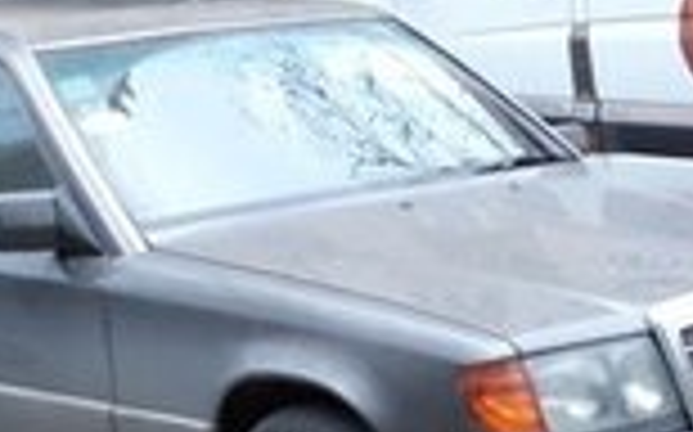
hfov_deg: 14.2
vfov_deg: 10.4
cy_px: 574
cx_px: 1395
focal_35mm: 123
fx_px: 2321
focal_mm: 3.71
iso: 50
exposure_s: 1/50
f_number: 1.7
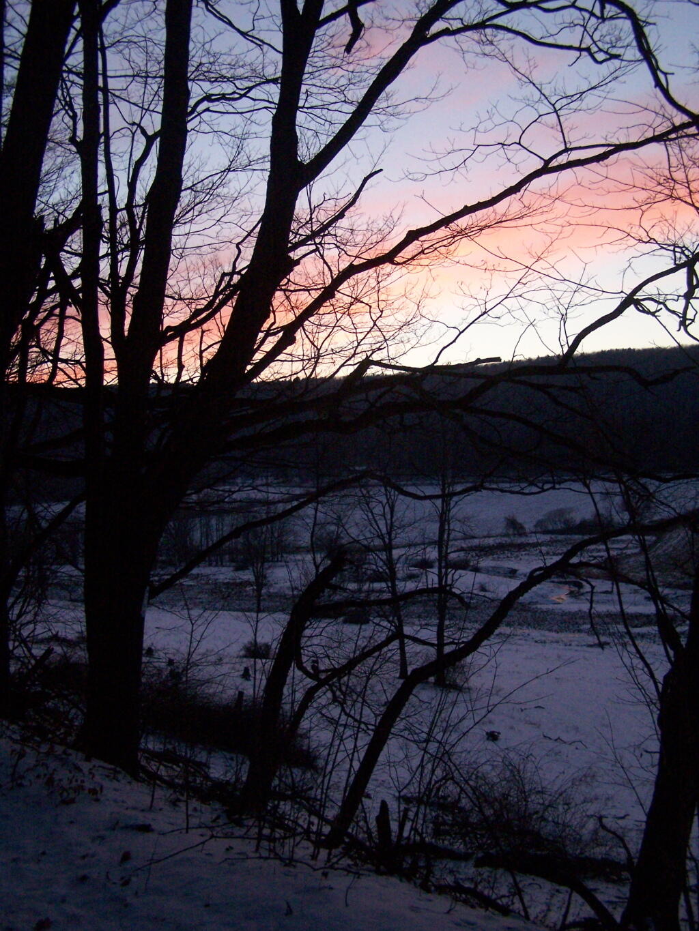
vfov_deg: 49.0
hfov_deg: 37.7
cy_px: 466
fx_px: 1023
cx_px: 350
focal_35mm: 38
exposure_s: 1/250
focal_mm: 6.3
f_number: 2.8
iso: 400
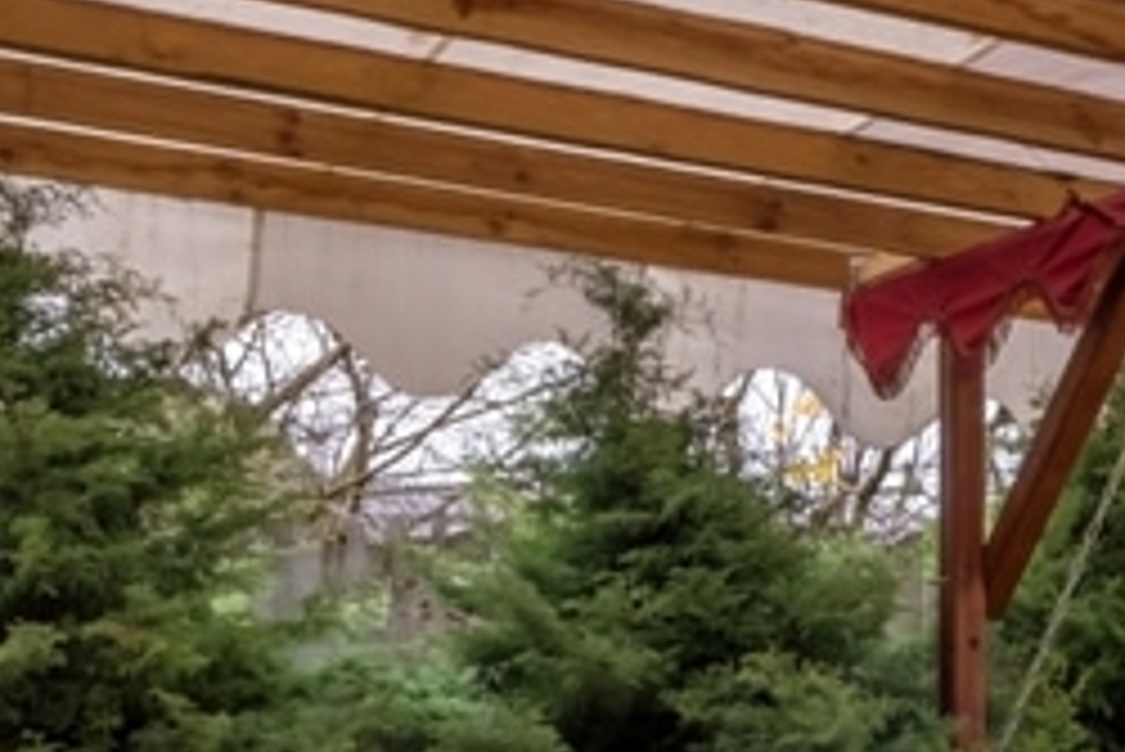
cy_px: 797
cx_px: 945
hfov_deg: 28.4
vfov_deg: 19.1
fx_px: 2157
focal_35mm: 69
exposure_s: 1/6
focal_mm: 10
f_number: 11
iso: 200
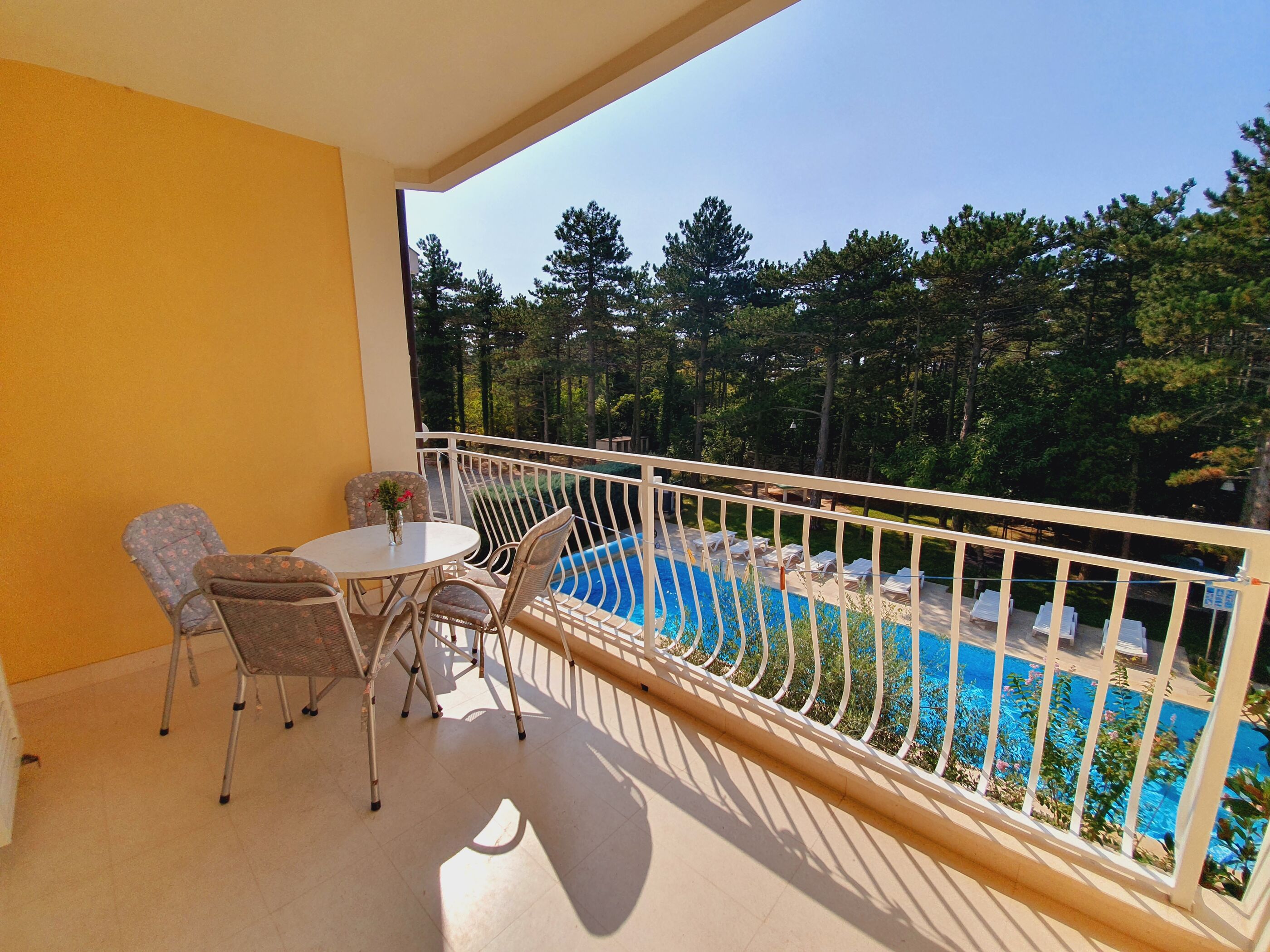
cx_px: 635
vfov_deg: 89.9
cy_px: 476
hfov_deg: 106.2
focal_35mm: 13
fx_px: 477
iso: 50
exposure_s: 1/1668
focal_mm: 1.8
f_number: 2.2
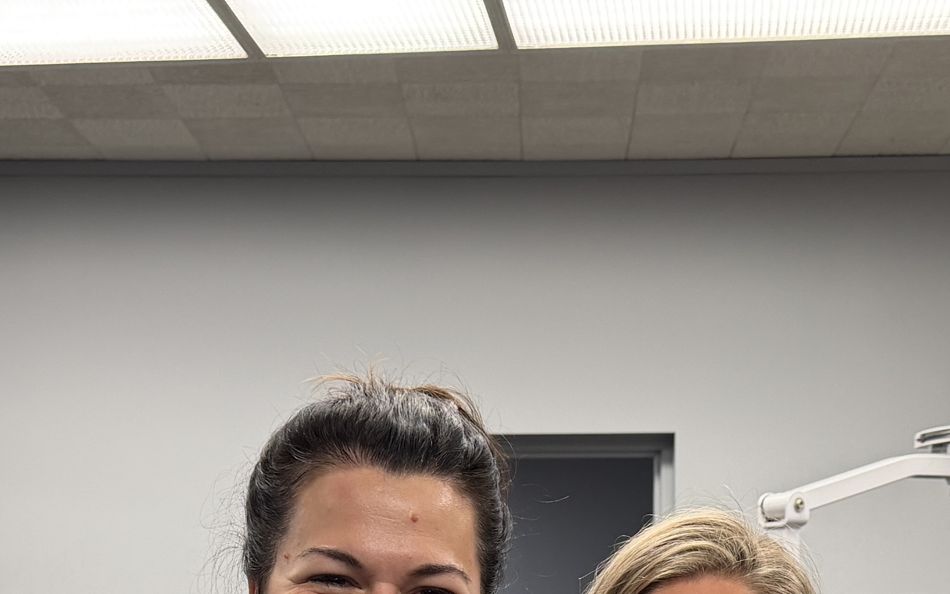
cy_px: 946
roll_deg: -0.4
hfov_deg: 27.4
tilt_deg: -8.3
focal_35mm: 75
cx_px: 561
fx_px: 1942
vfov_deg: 15.7
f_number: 1.78
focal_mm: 6.76
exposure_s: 1/60
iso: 160
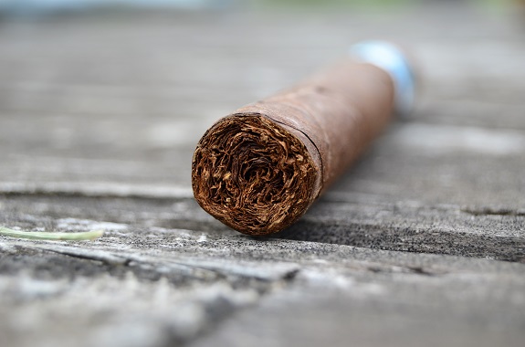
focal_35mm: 82
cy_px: 174
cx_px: 262
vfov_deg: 16.5
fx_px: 1200
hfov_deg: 24.7
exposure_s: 1/100
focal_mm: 55
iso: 160
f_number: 5.6
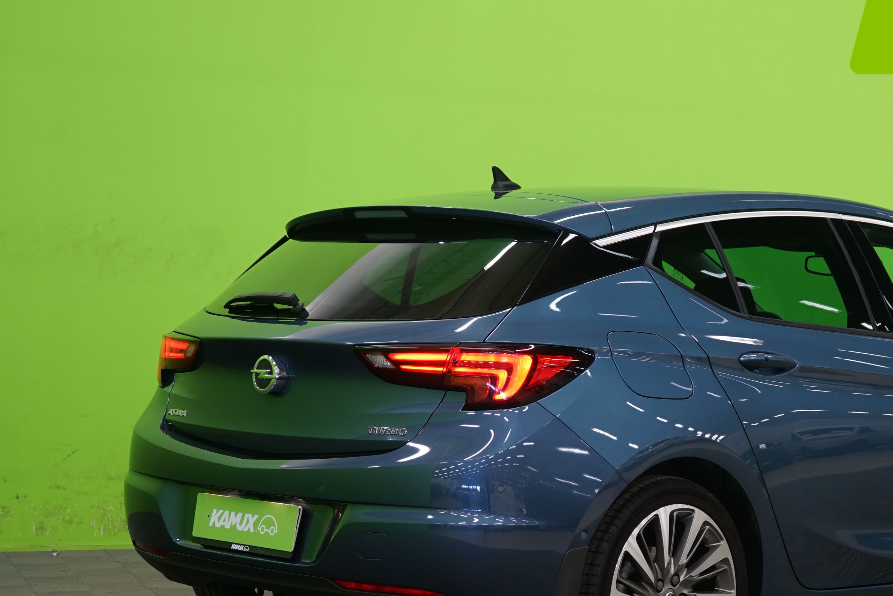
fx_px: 1835
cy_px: 371
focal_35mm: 74
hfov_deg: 27.0
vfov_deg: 18.4
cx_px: 678
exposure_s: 1/8
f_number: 5
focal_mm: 48
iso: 400
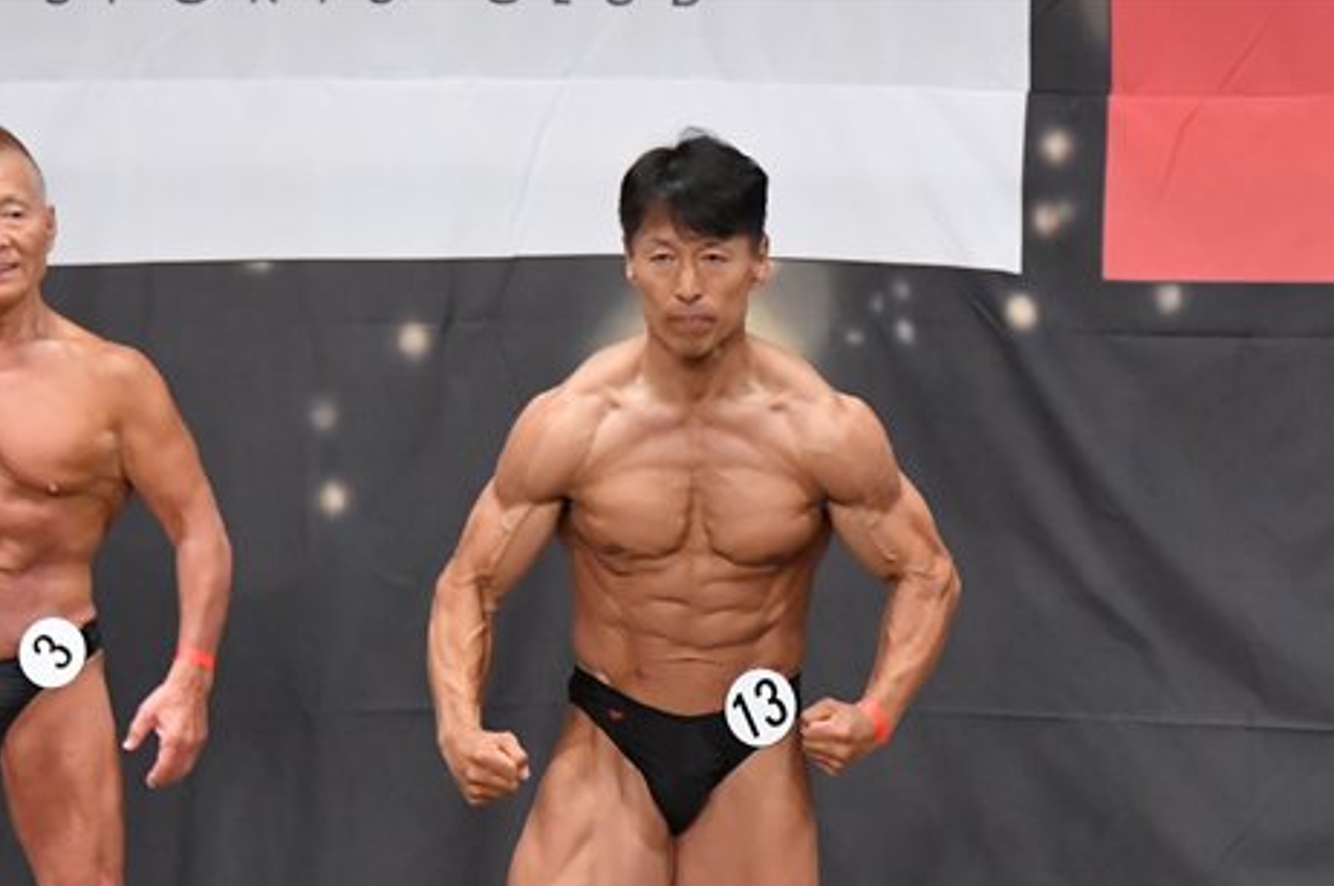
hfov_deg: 6.1
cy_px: 736
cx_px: 1070
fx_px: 12548
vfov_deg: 4.0
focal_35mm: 339
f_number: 5.6
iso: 6400
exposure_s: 1/400
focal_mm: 135
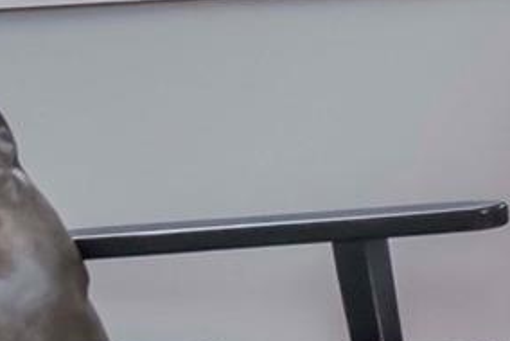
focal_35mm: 93
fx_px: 1316
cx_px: 1218
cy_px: -127
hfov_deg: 14.5
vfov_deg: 14.1
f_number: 9
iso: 800
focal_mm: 11
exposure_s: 1/50
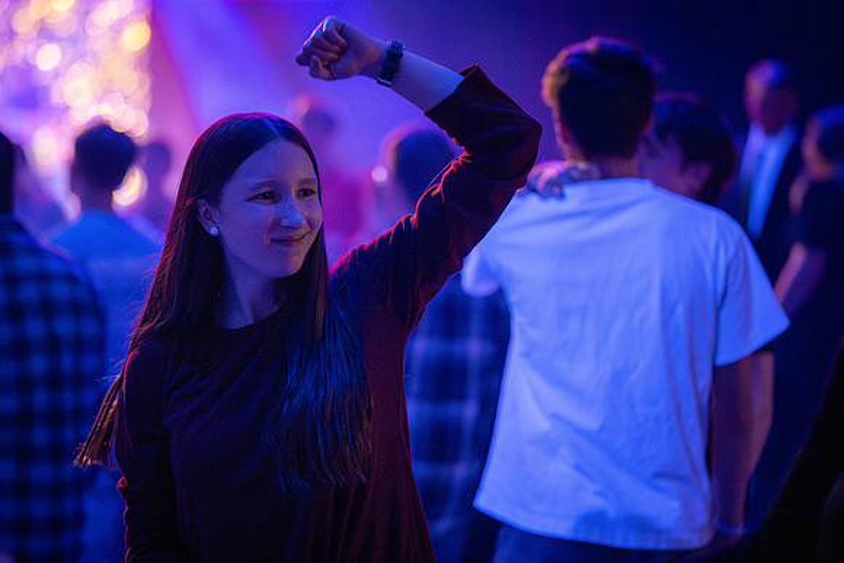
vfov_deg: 14.1
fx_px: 2283
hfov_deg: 20.9
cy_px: 271
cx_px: 361
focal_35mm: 97
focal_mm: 85
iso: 6400
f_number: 1.8
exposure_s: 1/125
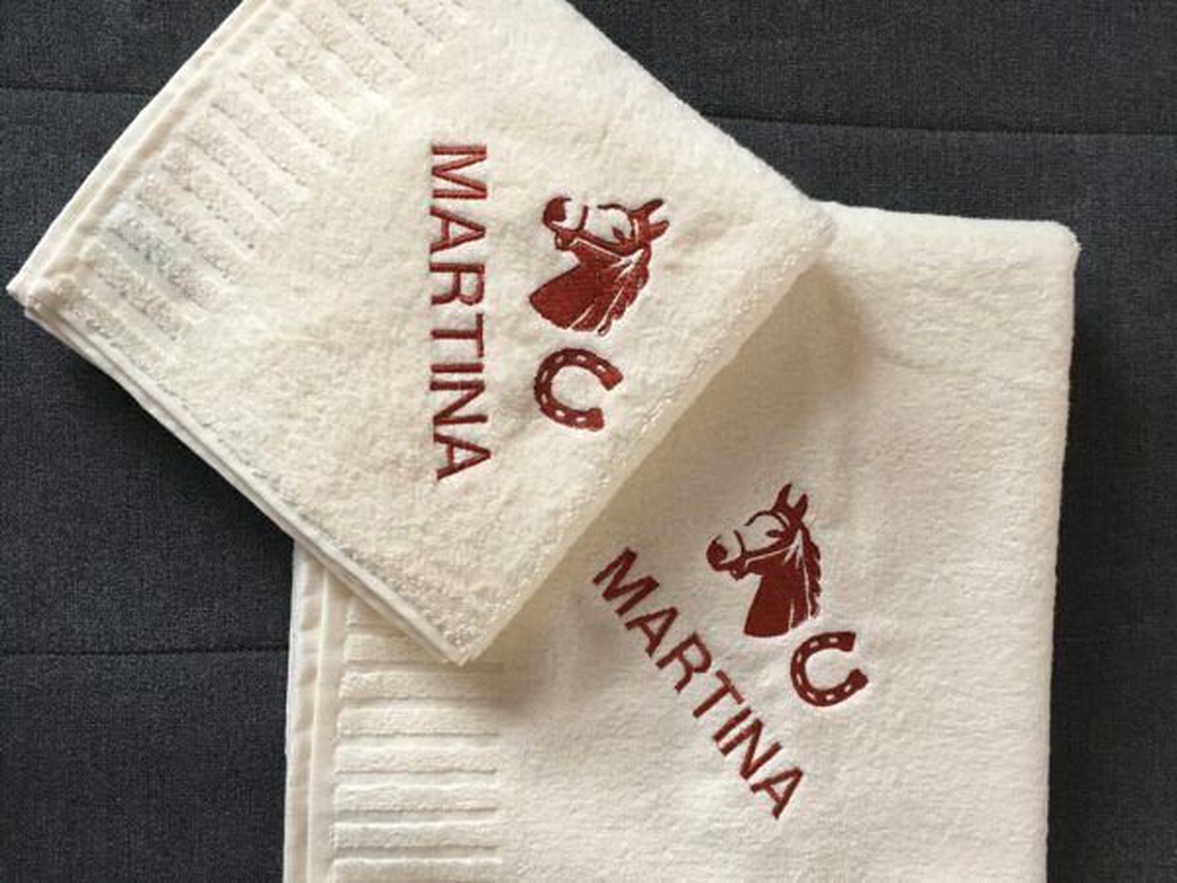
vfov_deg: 48.2
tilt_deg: -80.5
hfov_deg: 61.7
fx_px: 986
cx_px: 588
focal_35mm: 29
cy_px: 442
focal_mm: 4.15
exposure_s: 1/33
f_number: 2.2
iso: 160
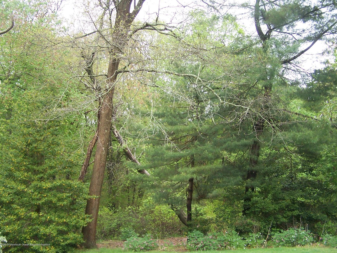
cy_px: 126
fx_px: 370
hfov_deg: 49.0
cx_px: 168
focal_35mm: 38
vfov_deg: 37.7
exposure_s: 1/125
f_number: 2.8
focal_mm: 6.3
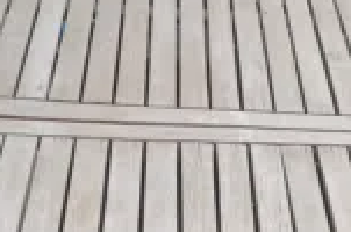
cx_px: 198
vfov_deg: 17.8
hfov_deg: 29.3
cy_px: 339
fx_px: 671
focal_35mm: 69
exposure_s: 1/100
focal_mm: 4.6
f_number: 2
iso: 64
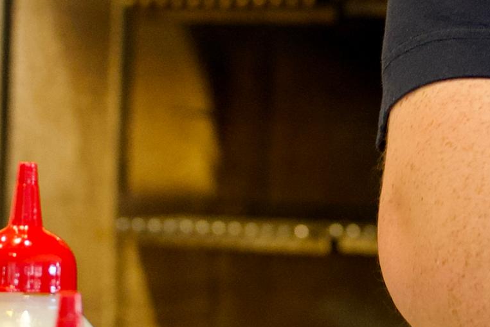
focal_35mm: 223
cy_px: 177
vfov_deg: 6.2
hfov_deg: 9.2
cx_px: 424
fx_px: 3035
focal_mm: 34
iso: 1600
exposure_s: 1/50
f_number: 2.8
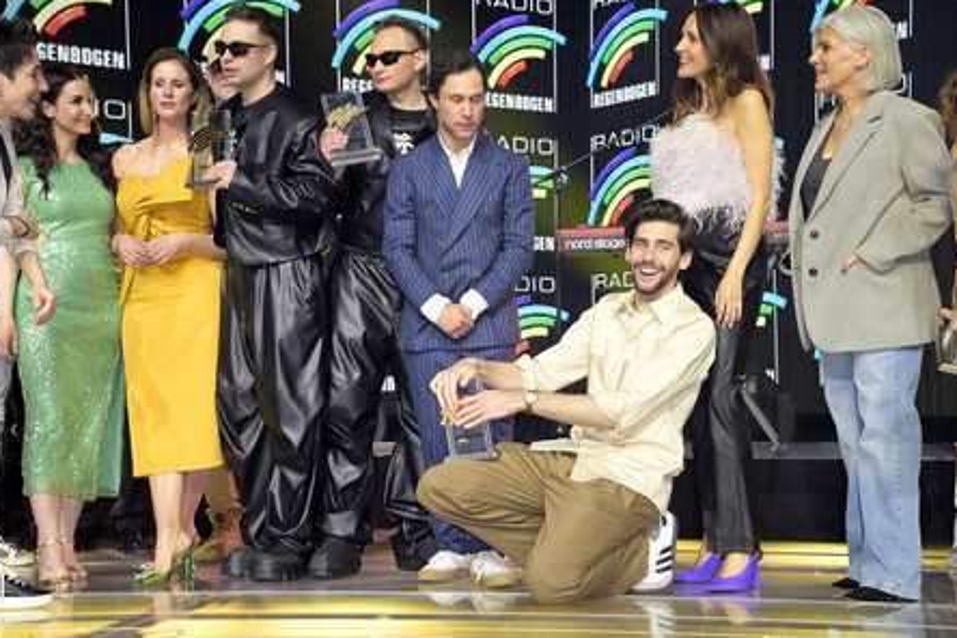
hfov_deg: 30.1
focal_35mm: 67
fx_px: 1781
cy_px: 317
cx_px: 473
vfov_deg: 20.3
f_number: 5.6
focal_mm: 66
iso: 1600
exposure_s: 1/250
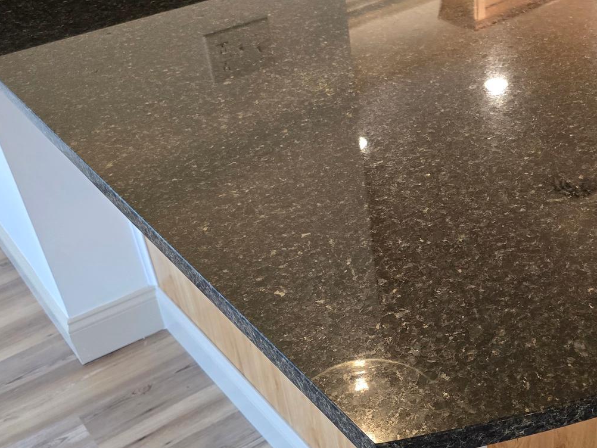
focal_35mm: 47
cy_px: 247
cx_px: 436
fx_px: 811
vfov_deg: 30.9
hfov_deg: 39.5
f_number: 1.7
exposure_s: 1/120
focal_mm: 6.3
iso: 500
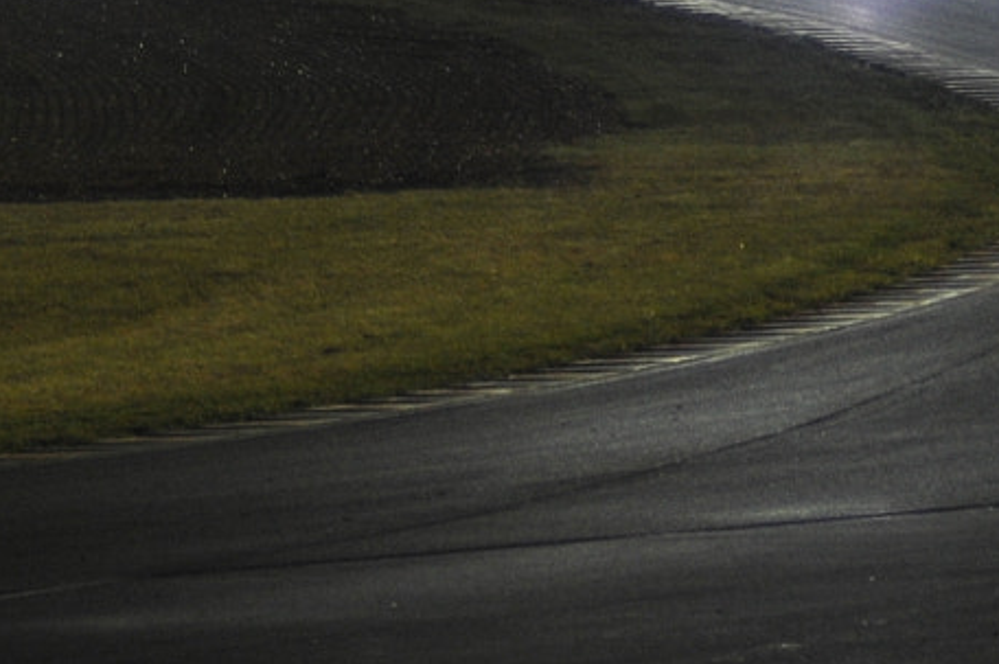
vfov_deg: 1.8
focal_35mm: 755
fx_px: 20928
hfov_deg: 2.7
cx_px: 134
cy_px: -294
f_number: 2.8
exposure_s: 1/50
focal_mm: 112
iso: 400
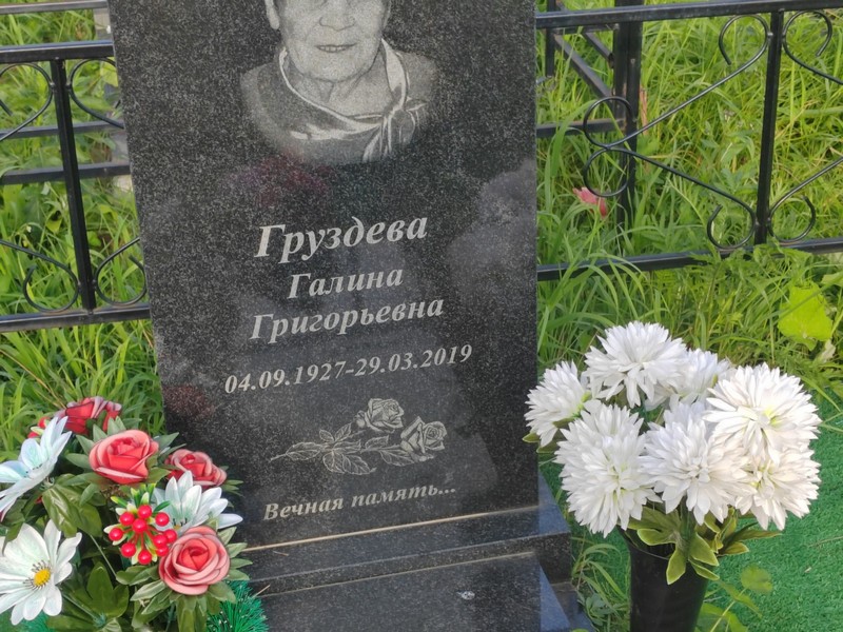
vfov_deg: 22.9
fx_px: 1559
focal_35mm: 64
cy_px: 316
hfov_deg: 30.3
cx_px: 422
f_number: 1.9
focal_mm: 5.52
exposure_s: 1/440
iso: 100
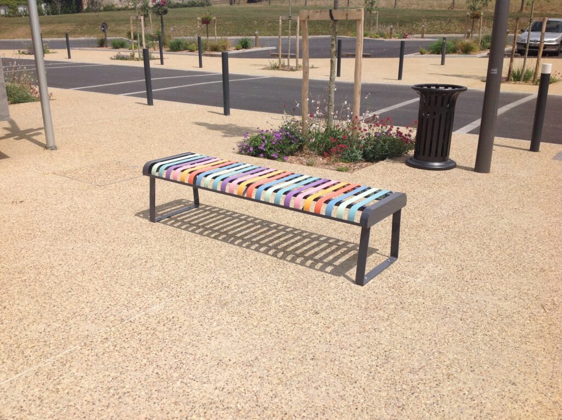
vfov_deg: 40.6
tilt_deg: -19.5
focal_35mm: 35
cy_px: 210
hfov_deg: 52.7
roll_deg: -1.6
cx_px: 281
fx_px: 567
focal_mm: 4.28
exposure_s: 1/3788
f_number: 2.4
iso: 50
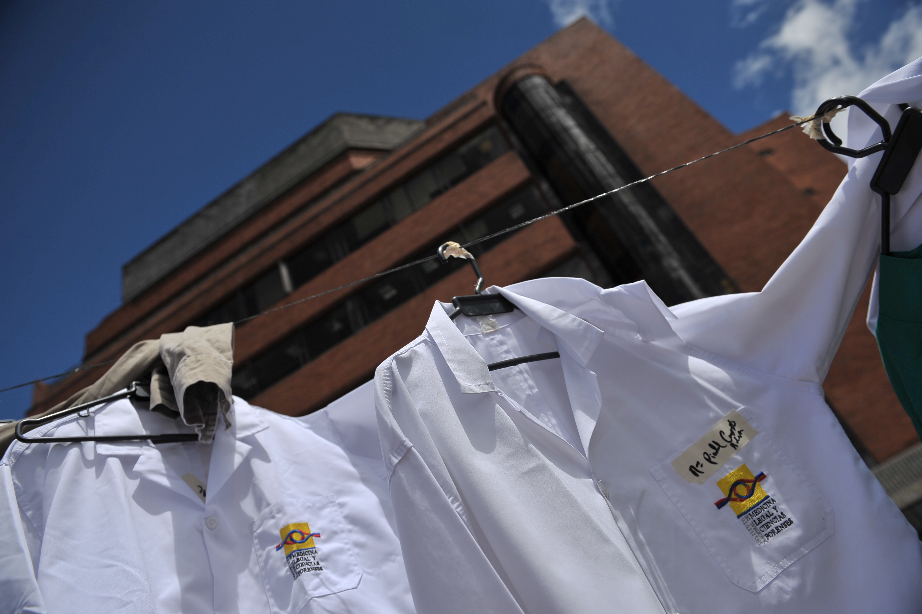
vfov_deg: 53.1
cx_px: 461
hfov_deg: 73.8
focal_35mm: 24
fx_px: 614
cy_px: 307
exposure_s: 1/4000
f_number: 4
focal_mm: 24
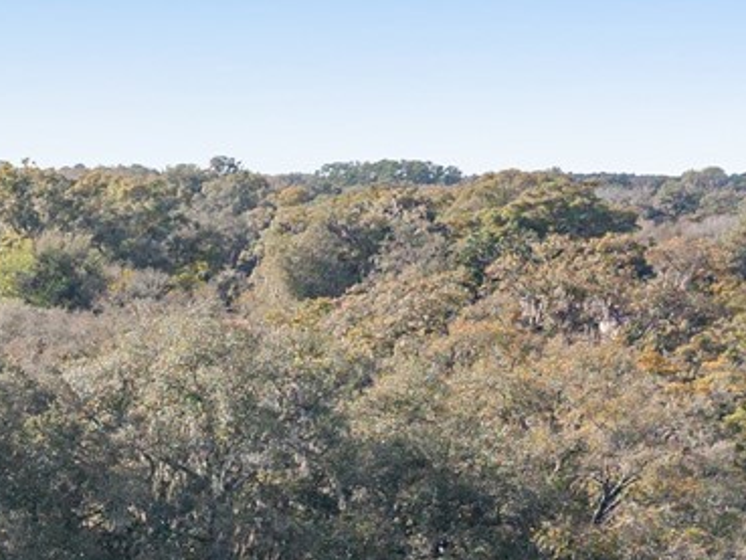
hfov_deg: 14.8
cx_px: -835
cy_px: 805
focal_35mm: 104
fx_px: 2242
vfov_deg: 13.5
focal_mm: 8.67
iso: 430
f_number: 1.8
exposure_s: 1/5000
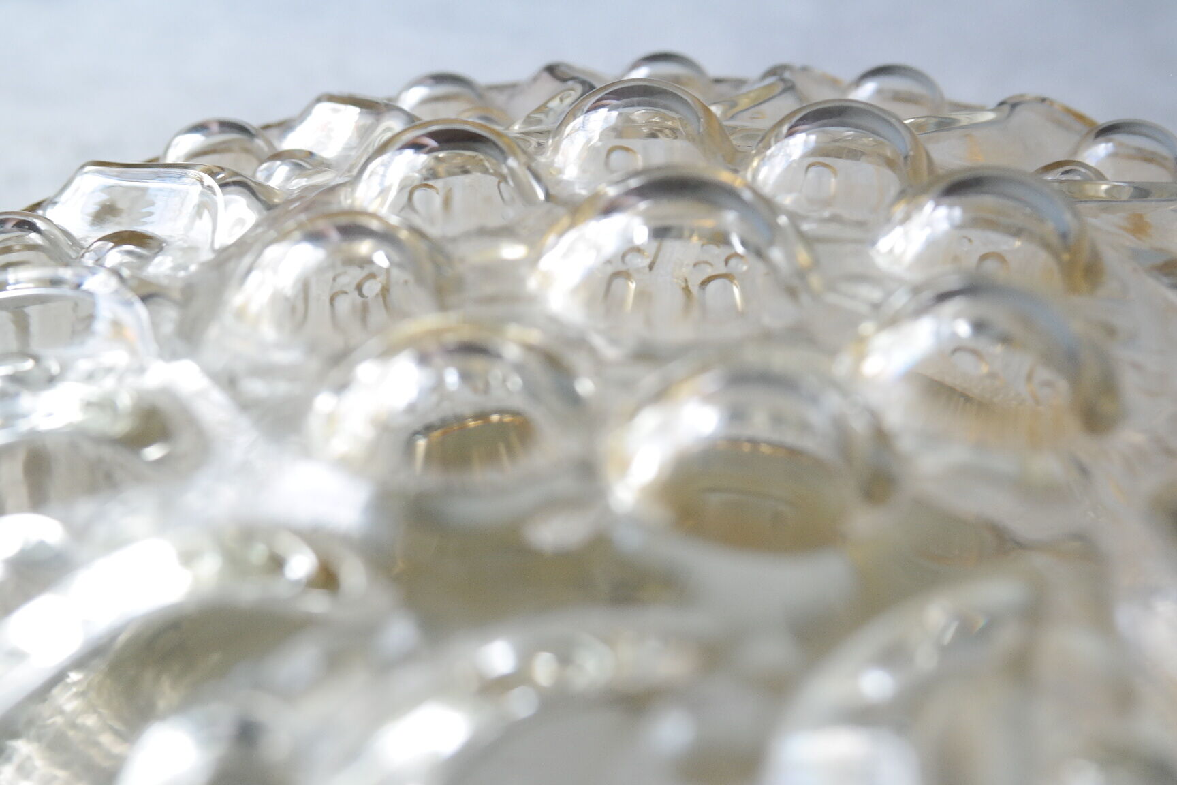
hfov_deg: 48.5
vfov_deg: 33.4
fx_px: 1308
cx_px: 588
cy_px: 392
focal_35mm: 40
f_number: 5.6
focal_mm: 26
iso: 800
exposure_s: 1/25
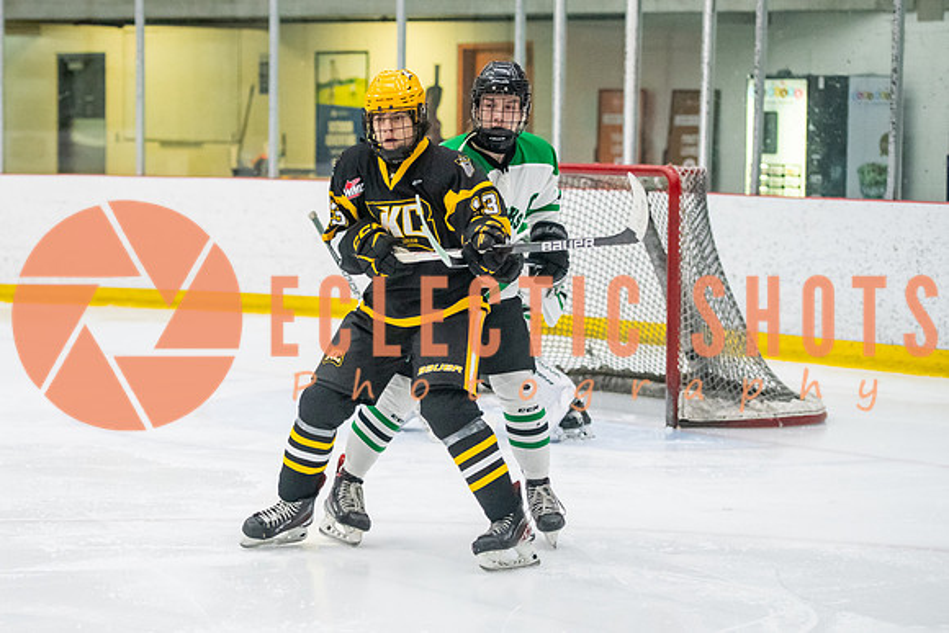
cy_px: 307
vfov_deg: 10.9
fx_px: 3330
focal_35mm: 126
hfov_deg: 16.2
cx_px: 301
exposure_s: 1/800
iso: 4000
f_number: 2.8
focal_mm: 90
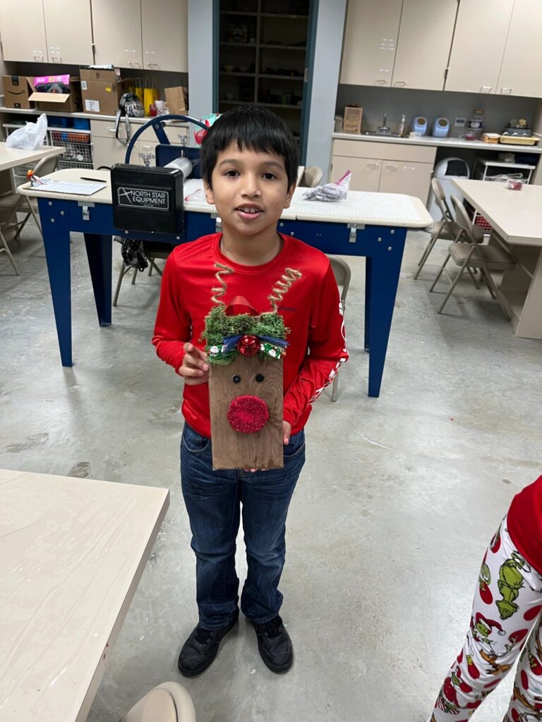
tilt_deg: -26.5
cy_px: 361
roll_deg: -4.1
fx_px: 543
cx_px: 271
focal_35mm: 26
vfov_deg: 67.3
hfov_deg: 53.1
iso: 100
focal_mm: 5.1
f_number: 1.6
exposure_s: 1/60
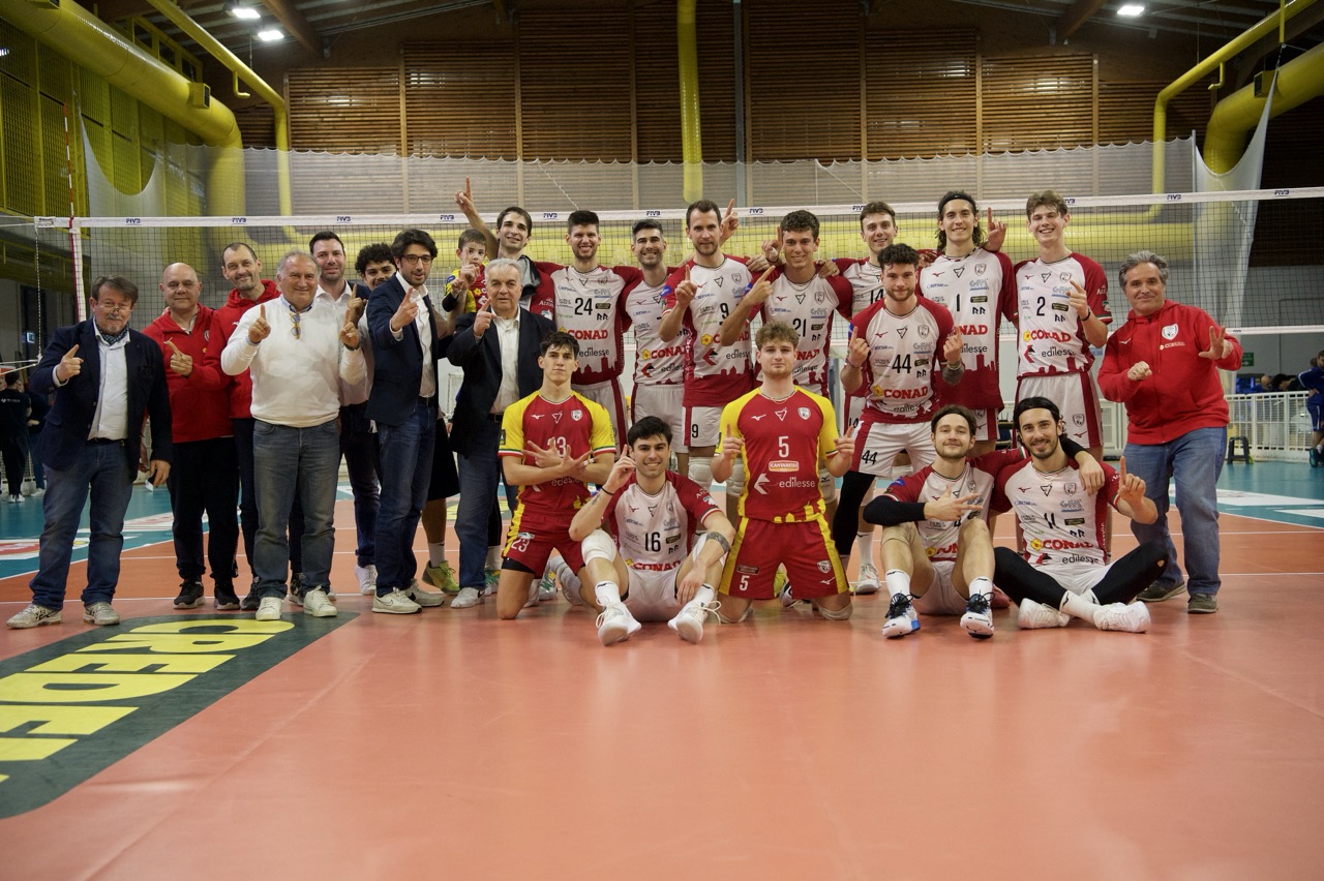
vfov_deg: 29.2
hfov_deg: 42.8
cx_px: 662
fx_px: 1691
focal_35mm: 46
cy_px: 440
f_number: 4
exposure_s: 1/1000
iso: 5000
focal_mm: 46
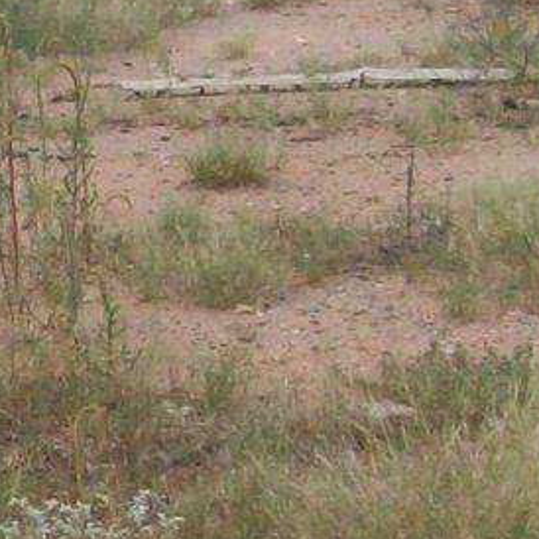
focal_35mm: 225
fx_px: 3964
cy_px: -114
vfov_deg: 7.7
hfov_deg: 7.5
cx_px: -447
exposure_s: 1/214
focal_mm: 5.7
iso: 64
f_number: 5.5
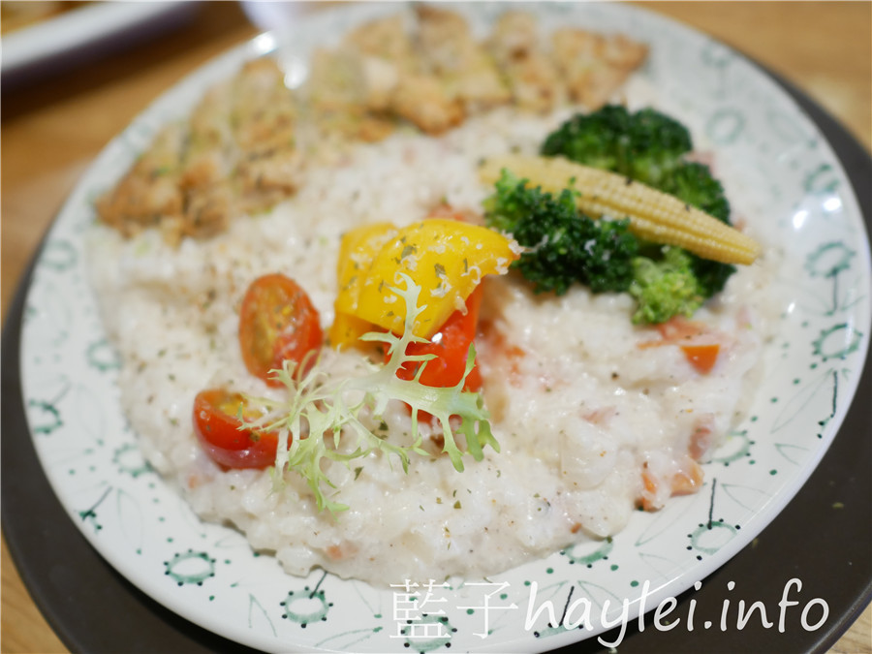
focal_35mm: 30
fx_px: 756
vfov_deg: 46.8
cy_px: 327
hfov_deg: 60.0
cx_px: 436
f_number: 1.7
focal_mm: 15
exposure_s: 1/60
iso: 400
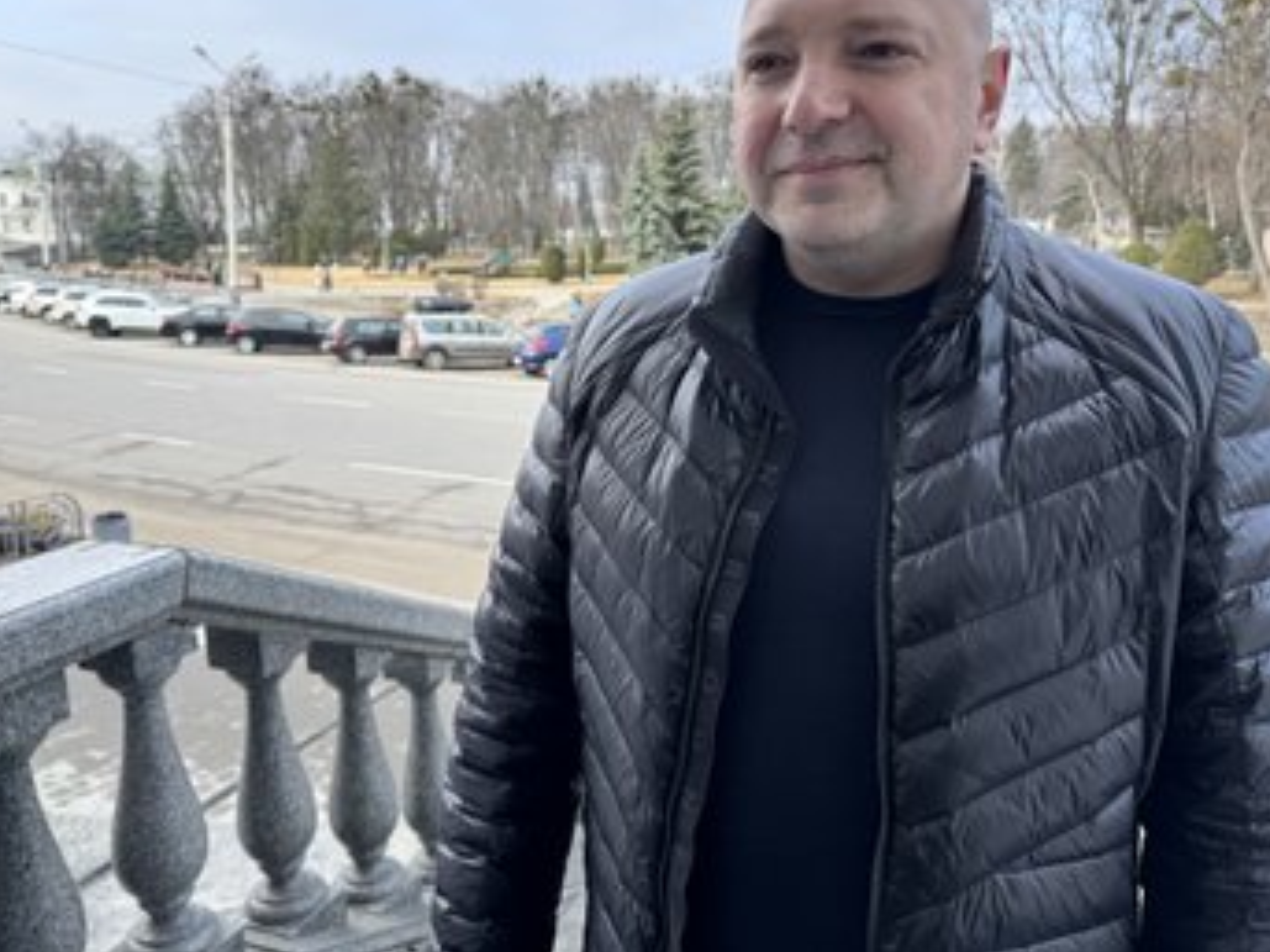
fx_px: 1027
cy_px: 404
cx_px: 600
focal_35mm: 28
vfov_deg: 49.5
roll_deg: +0.4
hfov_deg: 63.4
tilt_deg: -10.3
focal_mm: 6.76
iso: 80
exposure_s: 1/864
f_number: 1.78
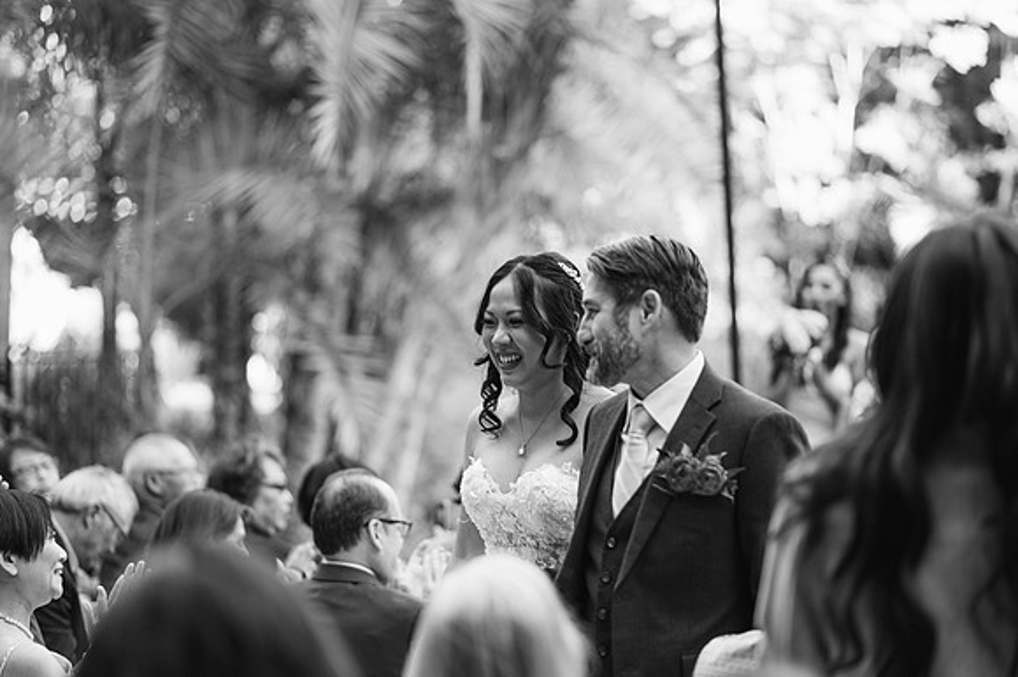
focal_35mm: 85
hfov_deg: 23.9
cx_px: 509
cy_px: 338
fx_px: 2402
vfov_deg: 16.1
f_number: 2
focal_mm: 85
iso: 200
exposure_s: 1/250
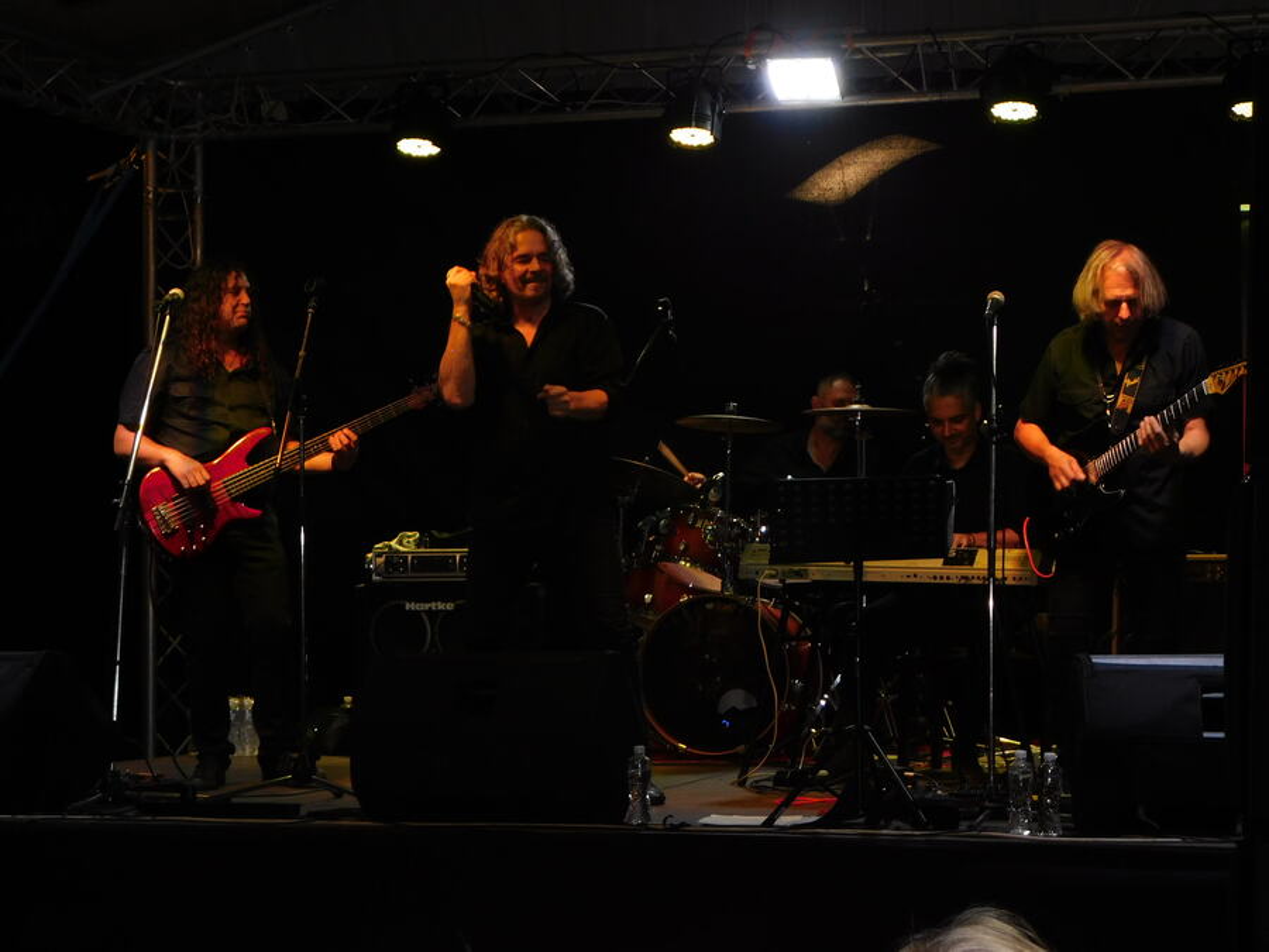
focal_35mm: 80
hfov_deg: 24.4
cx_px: 634
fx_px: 2933
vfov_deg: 18.4
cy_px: 476
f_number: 4.4
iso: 220
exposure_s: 1/60
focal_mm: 14.2
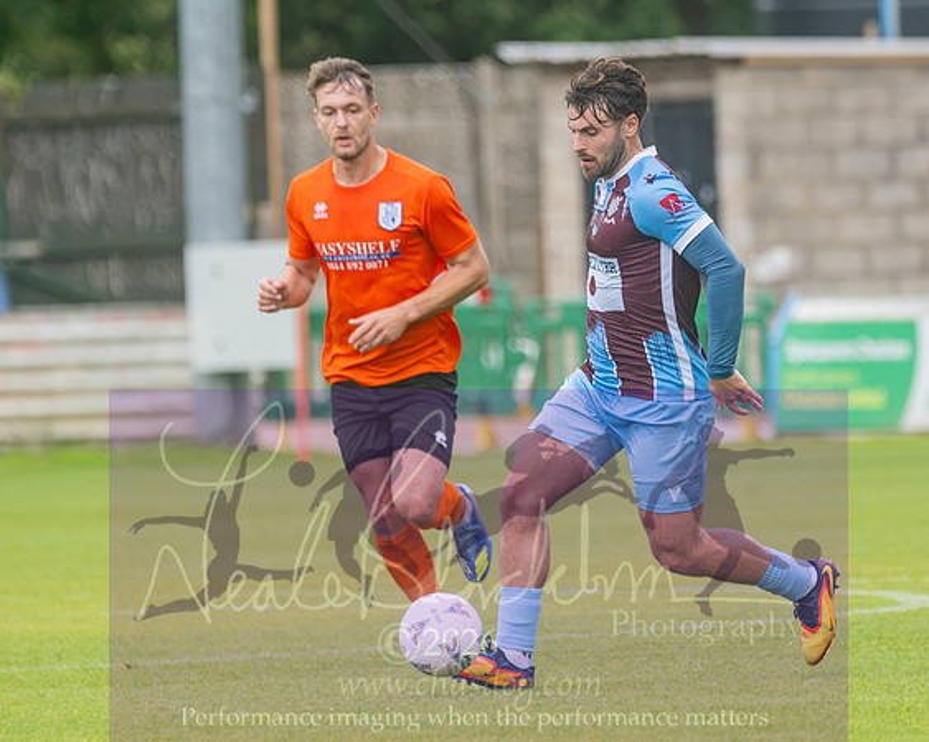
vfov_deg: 2.3
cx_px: 903
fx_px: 18445
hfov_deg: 2.9
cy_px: 388
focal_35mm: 671
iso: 360
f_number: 2.8
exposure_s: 1/1250
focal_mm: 240
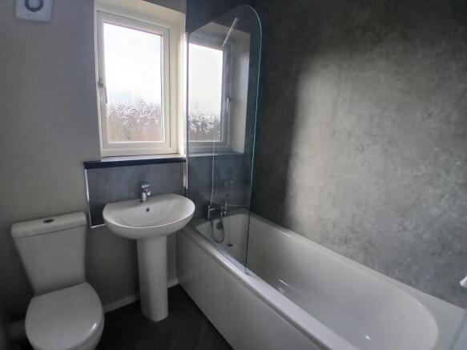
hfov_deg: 91.0
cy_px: 175
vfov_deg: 74.7
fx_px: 229
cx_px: 234
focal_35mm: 17
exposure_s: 1/100
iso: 100
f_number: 2.2
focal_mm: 1.4
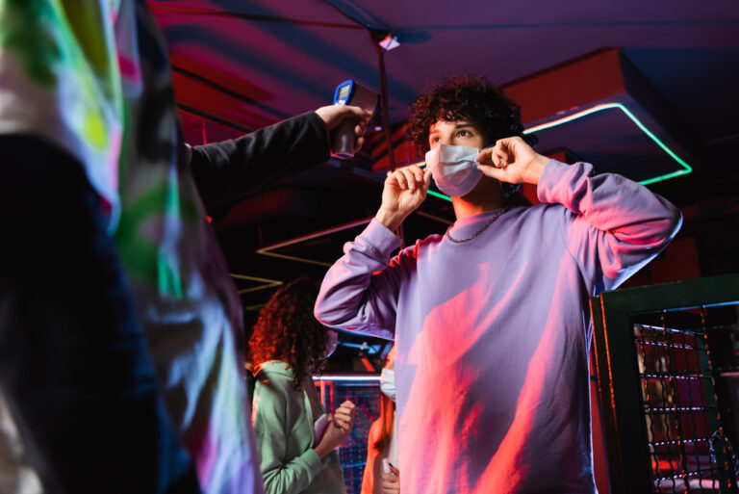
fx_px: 698
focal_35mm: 34
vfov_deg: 38.9
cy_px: 247
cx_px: 370
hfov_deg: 55.8
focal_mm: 34
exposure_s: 1/200
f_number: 3.5
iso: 100
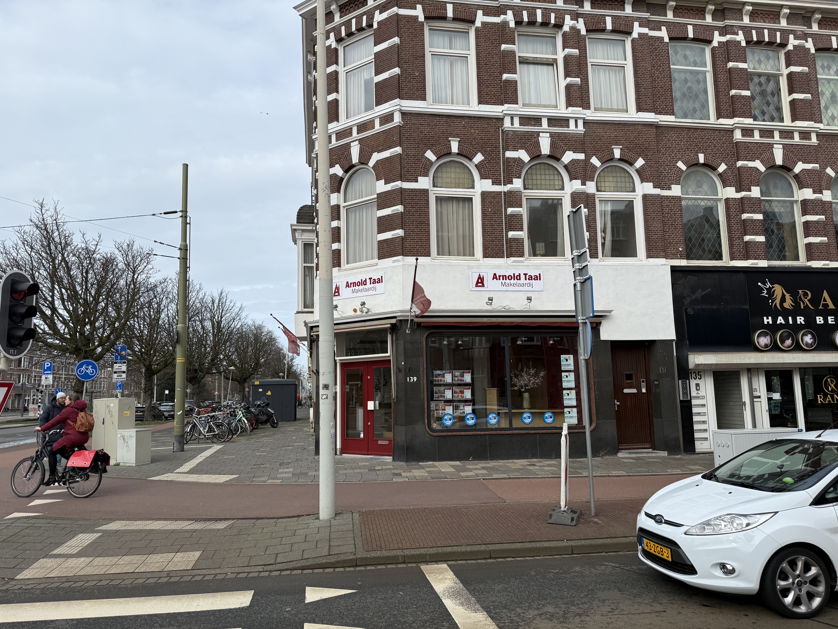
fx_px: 581
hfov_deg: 71.6
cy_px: 314
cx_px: 419
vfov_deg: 56.8
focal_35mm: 24
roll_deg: +1.2
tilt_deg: +8.4
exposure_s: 1/2907
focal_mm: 6.76
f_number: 1.78
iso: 80
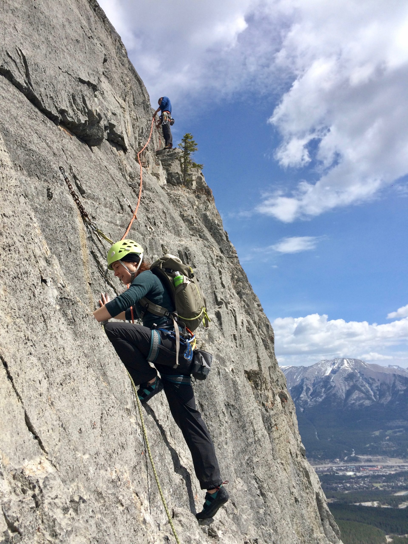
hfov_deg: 48.2
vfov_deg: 61.7
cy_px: 272
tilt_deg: +13.3
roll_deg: +4.0
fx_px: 456
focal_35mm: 29
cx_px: 204
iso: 32
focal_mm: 4.15
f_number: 2.2
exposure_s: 1/2933
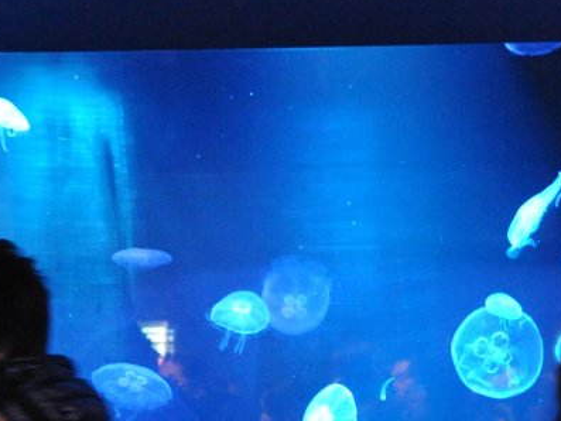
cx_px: 250
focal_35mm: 217
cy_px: 326
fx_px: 3518
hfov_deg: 9.1
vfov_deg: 6.8
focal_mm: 56
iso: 6400
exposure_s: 1/10
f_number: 4.5
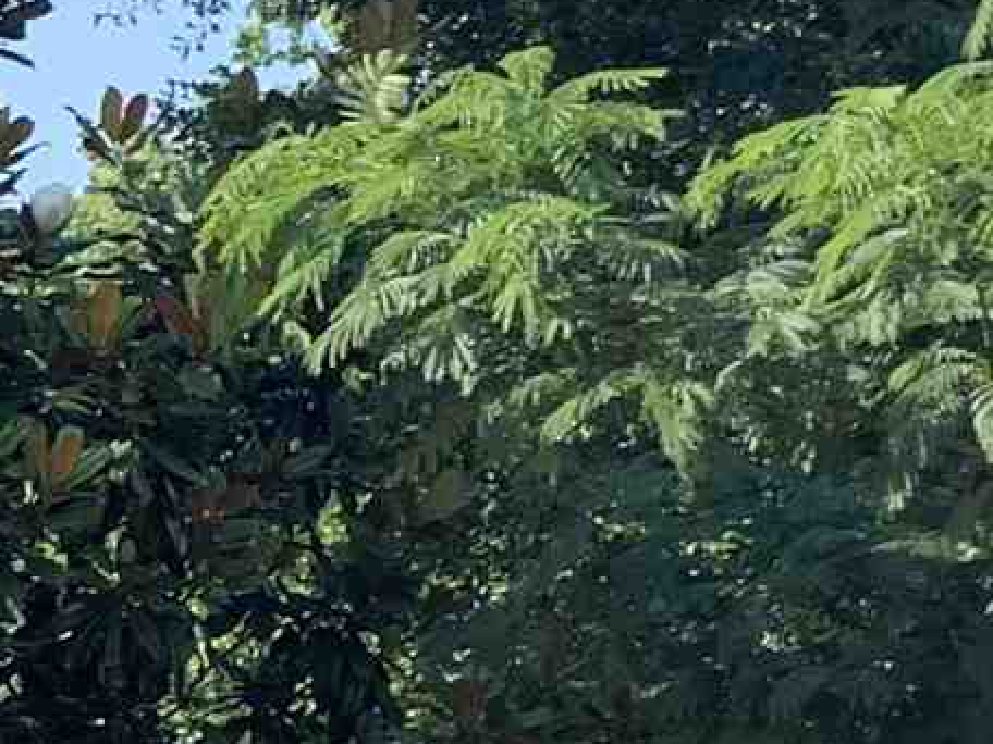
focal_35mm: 175
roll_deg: -0.4
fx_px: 5020
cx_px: -575
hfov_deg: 10.8
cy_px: 646
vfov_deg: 8.5
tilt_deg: +5.3
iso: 25
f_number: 1.8
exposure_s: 1/706
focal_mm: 4.25
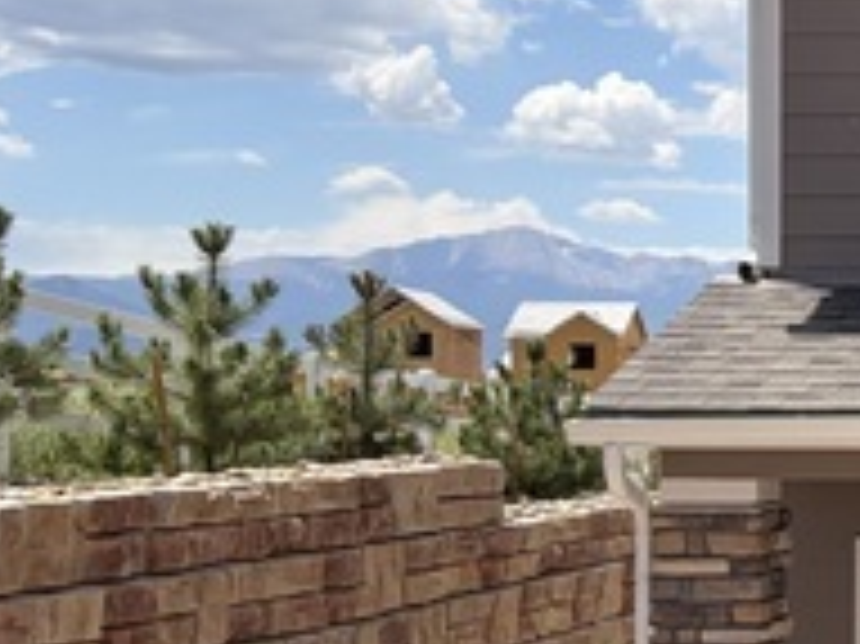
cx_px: 1457
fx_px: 2259
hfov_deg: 18.0
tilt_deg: +1.1
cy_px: 378
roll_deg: +0.8
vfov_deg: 16.2
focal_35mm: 91
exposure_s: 1/2747
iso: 50
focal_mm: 5.96
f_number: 1.6
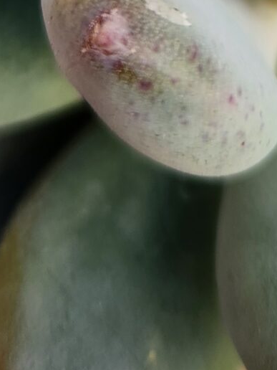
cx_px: 238
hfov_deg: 12.9
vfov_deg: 14.7
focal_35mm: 114
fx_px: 1216
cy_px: -334
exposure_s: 1/180
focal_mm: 5.4
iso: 20
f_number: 1.8
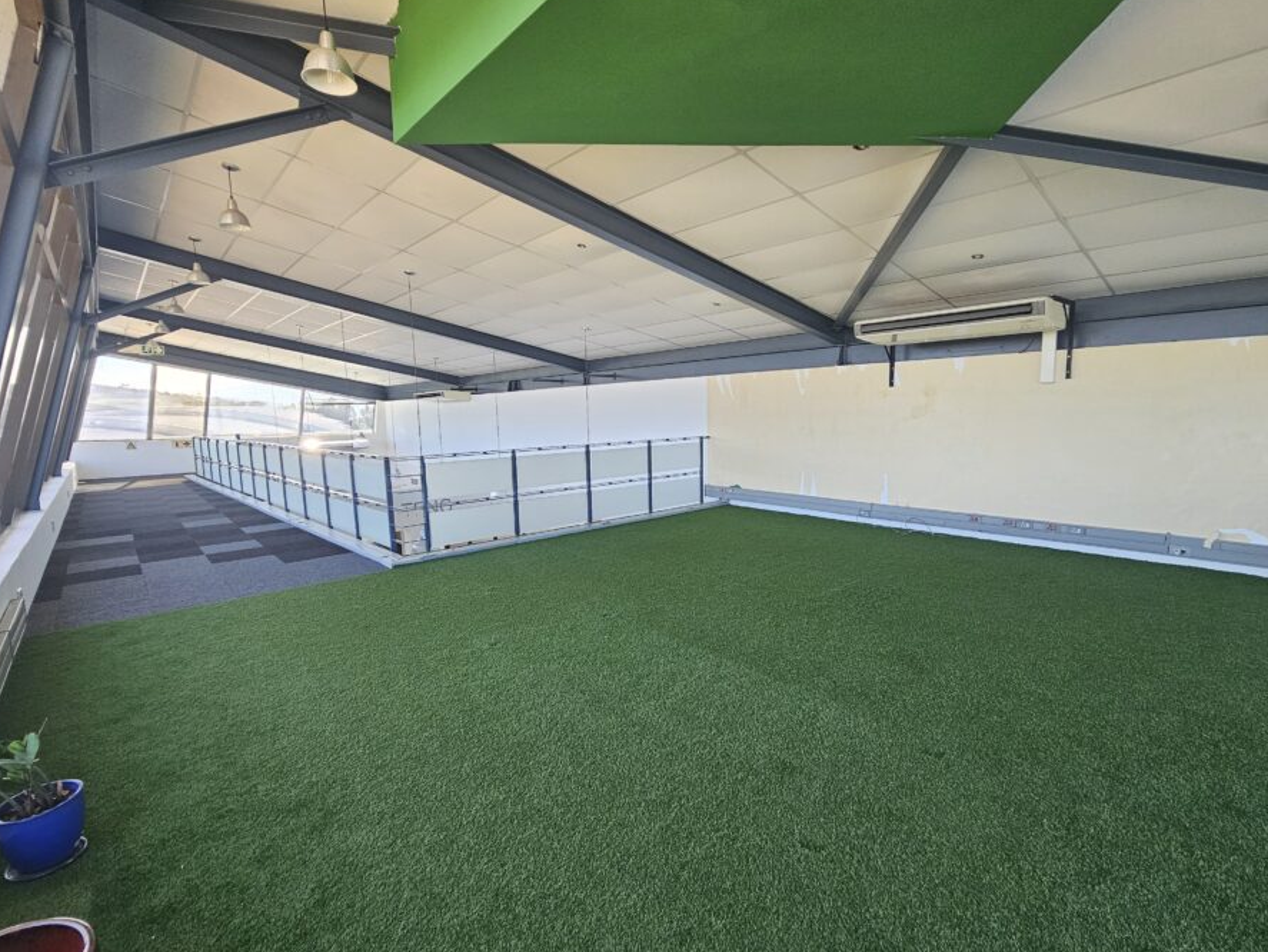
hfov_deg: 98.1
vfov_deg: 81.8
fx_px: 550
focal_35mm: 15
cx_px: 650
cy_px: 483
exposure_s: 1/100
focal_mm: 2.2
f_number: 2.2
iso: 80
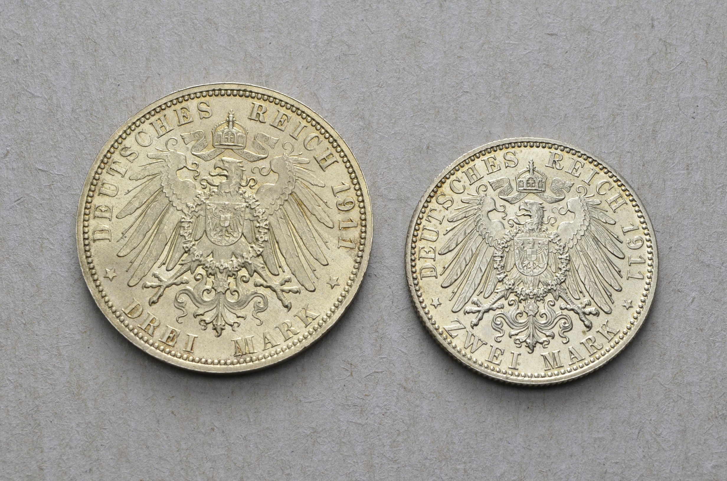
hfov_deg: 24.7
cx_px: 364
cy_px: 240
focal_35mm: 82
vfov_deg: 16.5
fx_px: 1663
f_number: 14
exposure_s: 1/250
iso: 400
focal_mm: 55
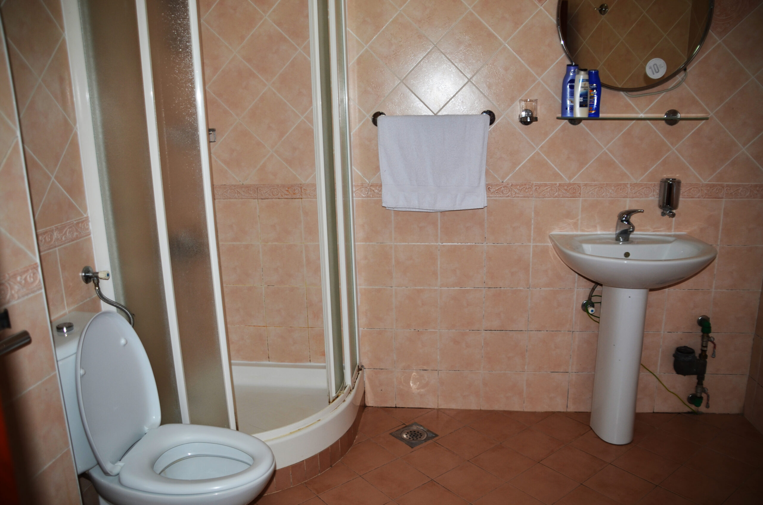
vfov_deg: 47.7
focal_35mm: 27
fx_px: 571
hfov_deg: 67.5
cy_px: 252
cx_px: 382
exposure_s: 1/60
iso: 125
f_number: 3.5
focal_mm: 18
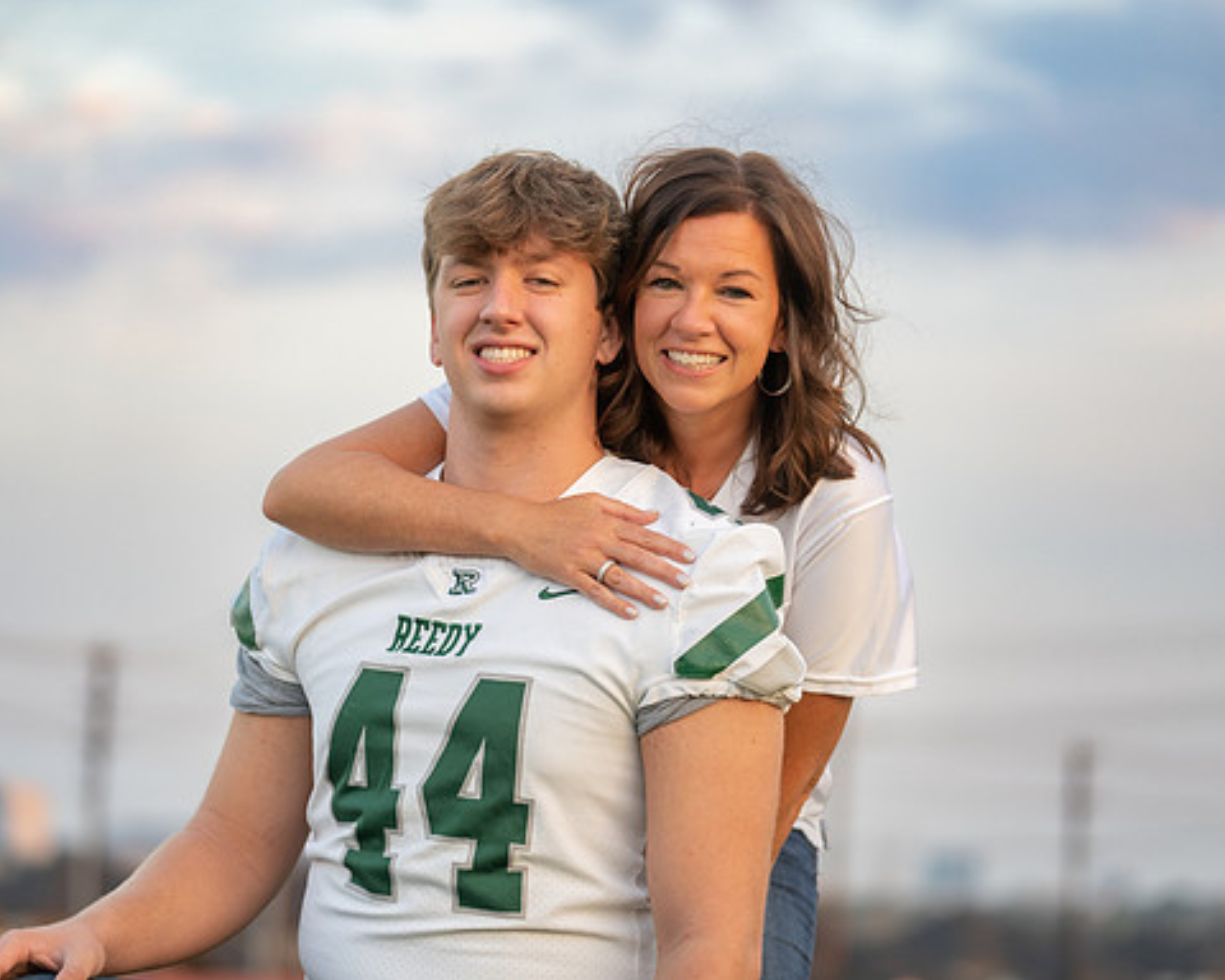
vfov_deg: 12.1
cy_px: 489
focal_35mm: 127
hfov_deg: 15.2
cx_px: 572
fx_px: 4604
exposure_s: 1/320
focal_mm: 112
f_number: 2.8
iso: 250
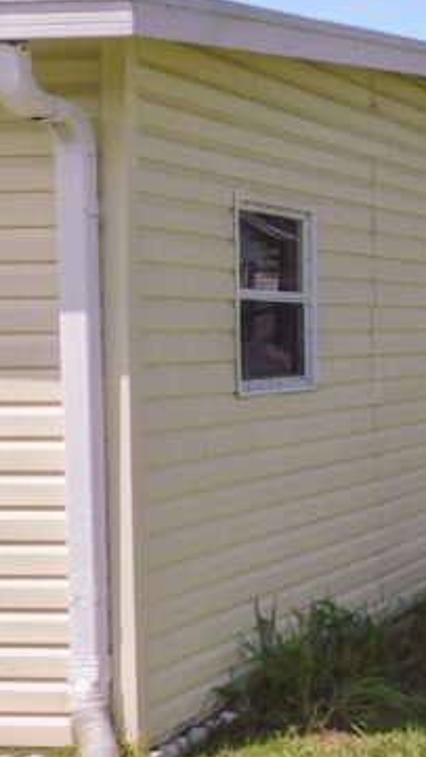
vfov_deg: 29.7
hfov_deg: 14.1
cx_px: 871
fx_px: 1426
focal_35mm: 71
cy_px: 308
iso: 125
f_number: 6
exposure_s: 1/500
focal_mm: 4
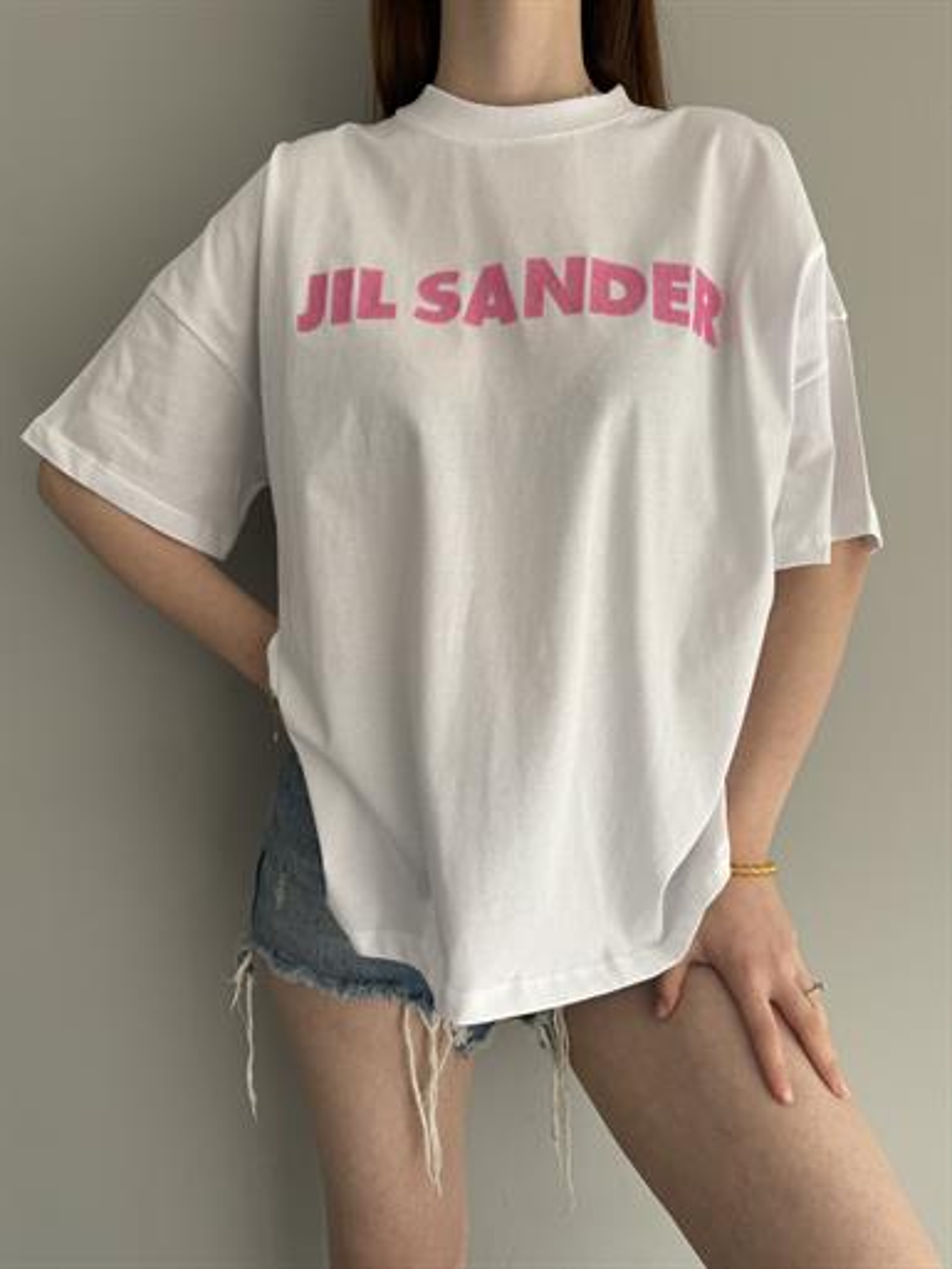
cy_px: 634
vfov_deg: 71.6
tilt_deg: -4.1
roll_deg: -0.2
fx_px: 880
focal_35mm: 24
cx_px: 476
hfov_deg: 56.8
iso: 64
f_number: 1.78
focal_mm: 6.86
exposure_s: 1/197
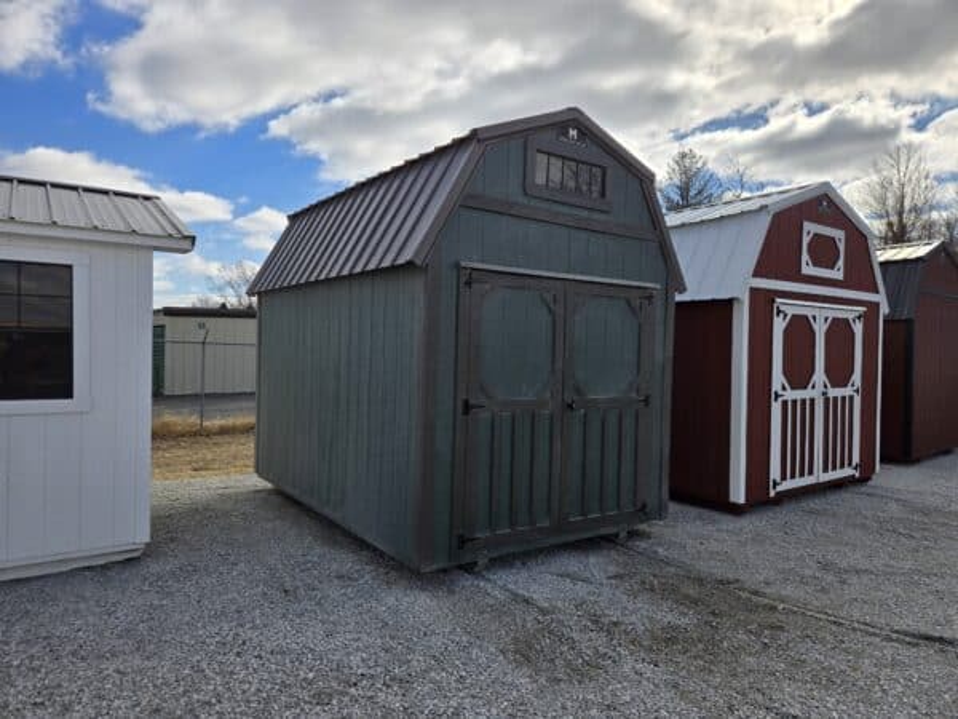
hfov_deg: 73.9
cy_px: 360
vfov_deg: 58.9
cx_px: 479
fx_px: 637
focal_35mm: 23
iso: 25
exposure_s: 1/2921
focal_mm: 5.4
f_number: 1.8
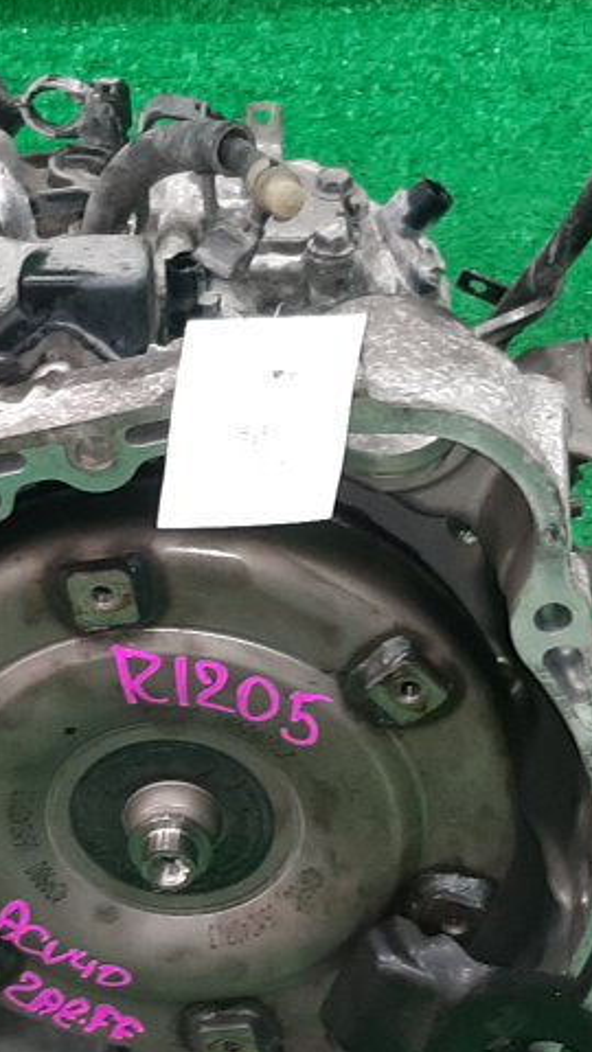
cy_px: 817
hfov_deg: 14.2
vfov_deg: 24.7
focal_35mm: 85
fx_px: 2372
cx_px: 158
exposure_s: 1/50
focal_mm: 3.93
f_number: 1.7
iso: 121
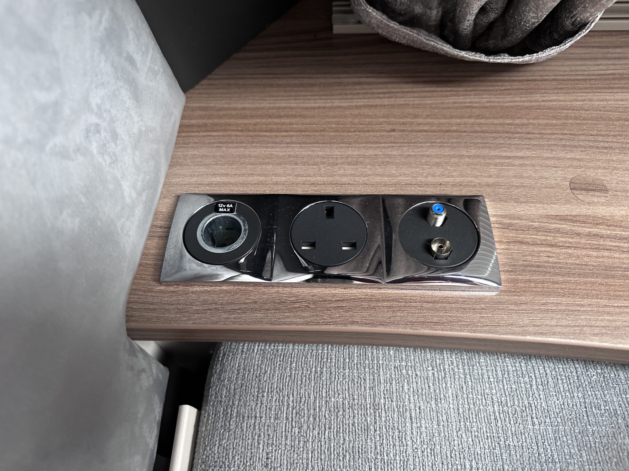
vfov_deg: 56.8
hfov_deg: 71.6
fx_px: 436
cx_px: 314
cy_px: 236
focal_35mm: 24
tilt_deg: -59.2
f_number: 1.78
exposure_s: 1/60
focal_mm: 6.86
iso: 320
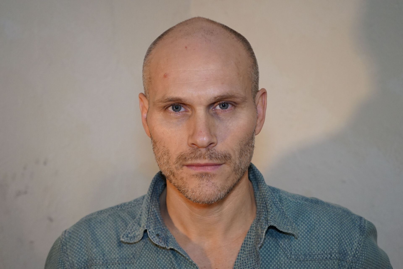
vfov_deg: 23.4
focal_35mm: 58
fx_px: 650
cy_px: 134
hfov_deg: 34.5
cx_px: 202
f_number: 5.6
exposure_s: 1/80
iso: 4000
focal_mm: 58
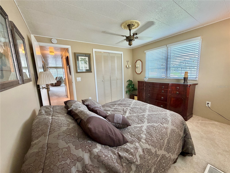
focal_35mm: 14
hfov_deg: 102.1
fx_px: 93
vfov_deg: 85.7
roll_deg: +2.9
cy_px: 86
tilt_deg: -9.0
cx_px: 115
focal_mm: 2.22
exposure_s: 1/60
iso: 200
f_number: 2.2
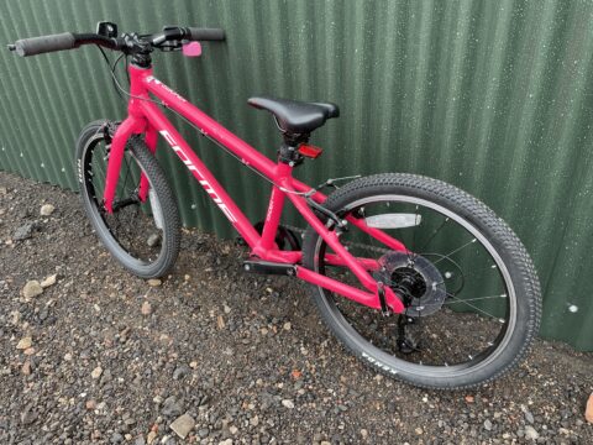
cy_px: 222
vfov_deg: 53.1
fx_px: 445
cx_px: 296
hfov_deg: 67.3
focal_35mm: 26
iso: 80
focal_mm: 4.2
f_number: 1.6
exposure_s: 1/121
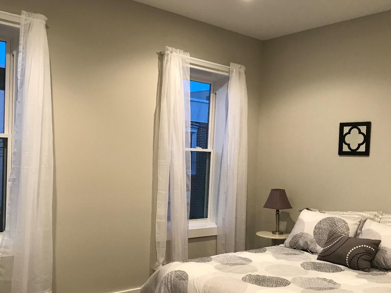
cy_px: 181
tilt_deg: -4.2
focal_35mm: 37
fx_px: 418
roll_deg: -1.7
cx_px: 193
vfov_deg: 38.4
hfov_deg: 50.1
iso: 50
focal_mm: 3.99
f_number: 1.8
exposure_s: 1/15
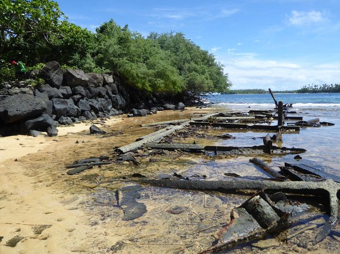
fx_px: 285
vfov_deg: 48.2
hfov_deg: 61.4
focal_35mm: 29
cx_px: 193
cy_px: 122
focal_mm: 4.3
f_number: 3.3
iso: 80
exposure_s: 1/1000
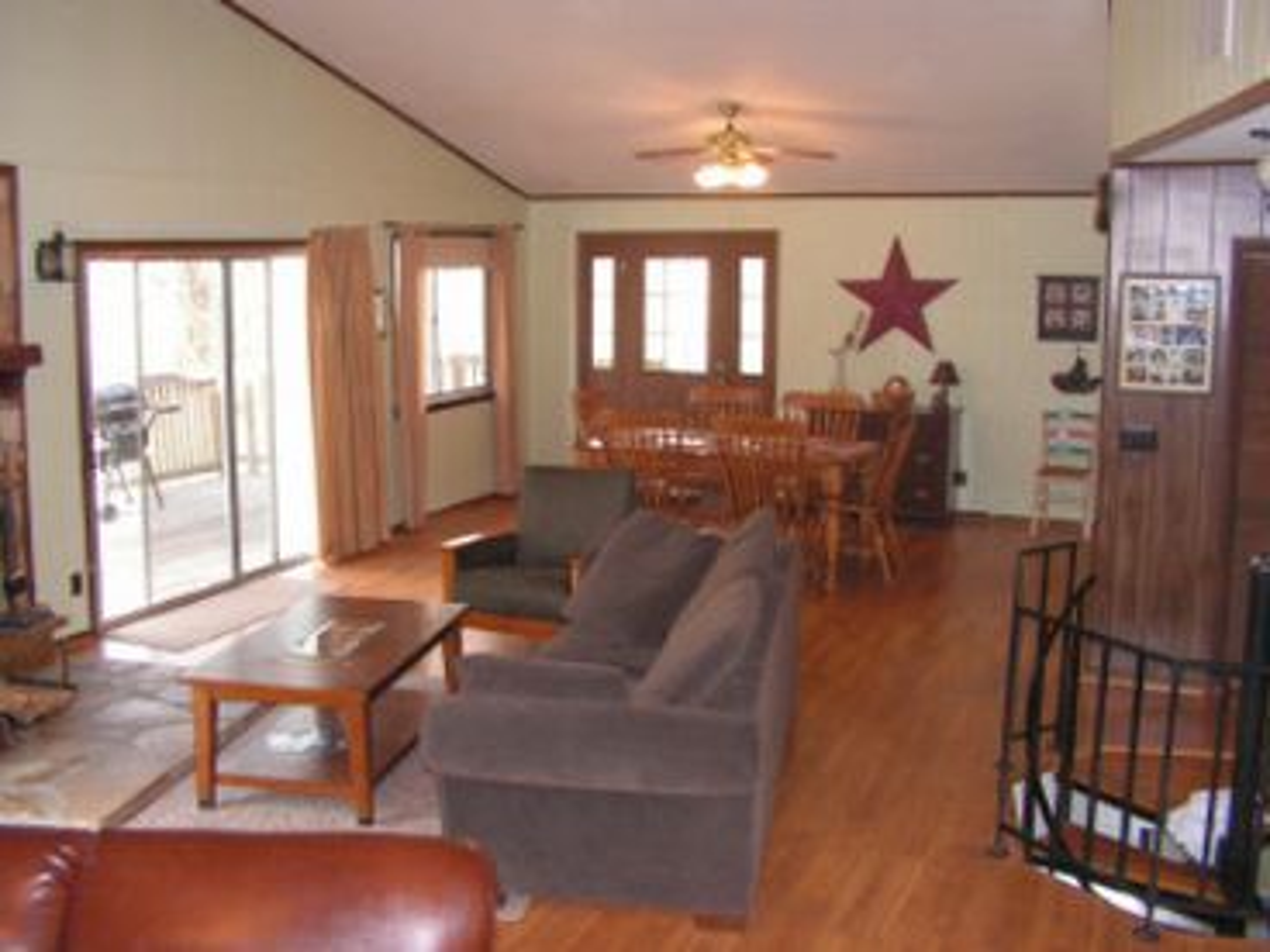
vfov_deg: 39.7
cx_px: 635
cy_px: 476
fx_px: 1321
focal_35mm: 36
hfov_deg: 51.4
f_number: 3.2
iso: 125
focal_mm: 6
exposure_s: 1/40
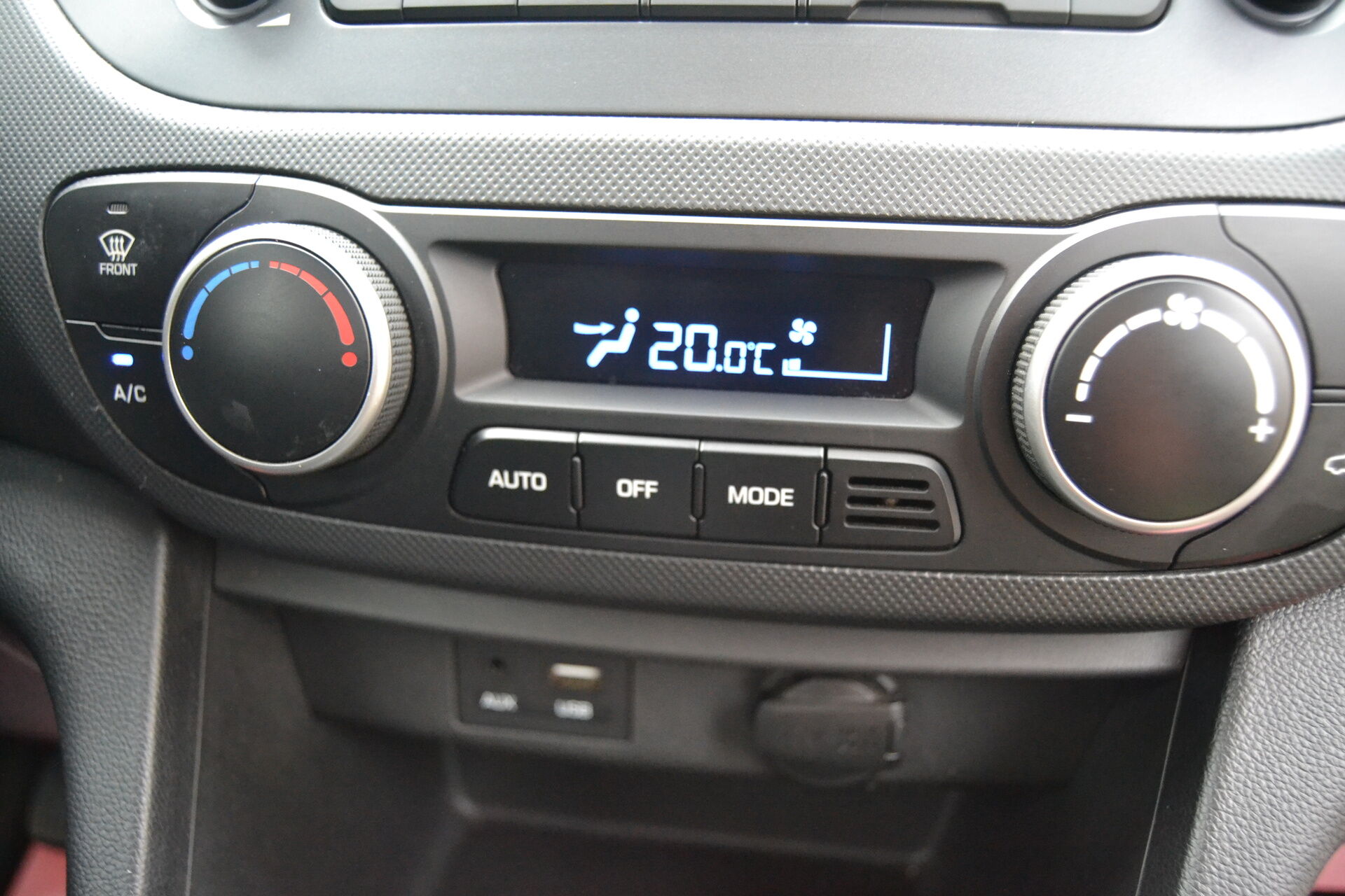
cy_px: 448
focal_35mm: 27
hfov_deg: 67.4
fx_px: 1009
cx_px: 672
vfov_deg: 47.9
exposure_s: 1/60
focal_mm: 18
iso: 3200
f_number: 3.5
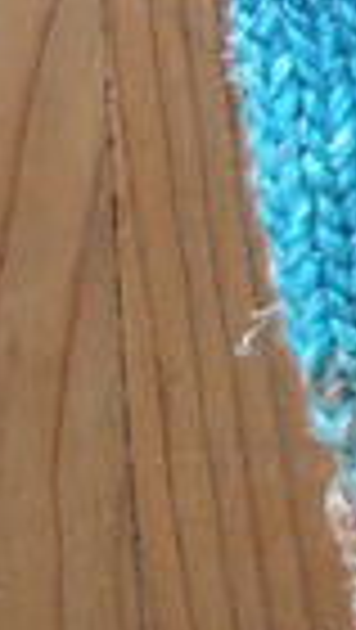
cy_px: 4
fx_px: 2344
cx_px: 764
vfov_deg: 15.1
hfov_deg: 8.2
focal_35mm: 140
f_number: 3.5
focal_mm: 6.3
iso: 400
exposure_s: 1/27.4
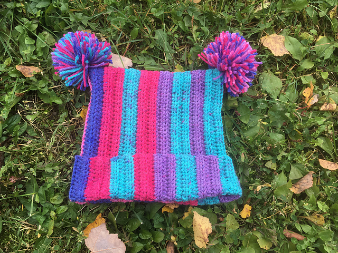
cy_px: 126
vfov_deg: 48.2
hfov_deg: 61.7
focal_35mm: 29
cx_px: 169
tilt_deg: -84.1
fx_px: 283
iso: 25
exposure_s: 1/120
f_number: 2.2
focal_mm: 4.15
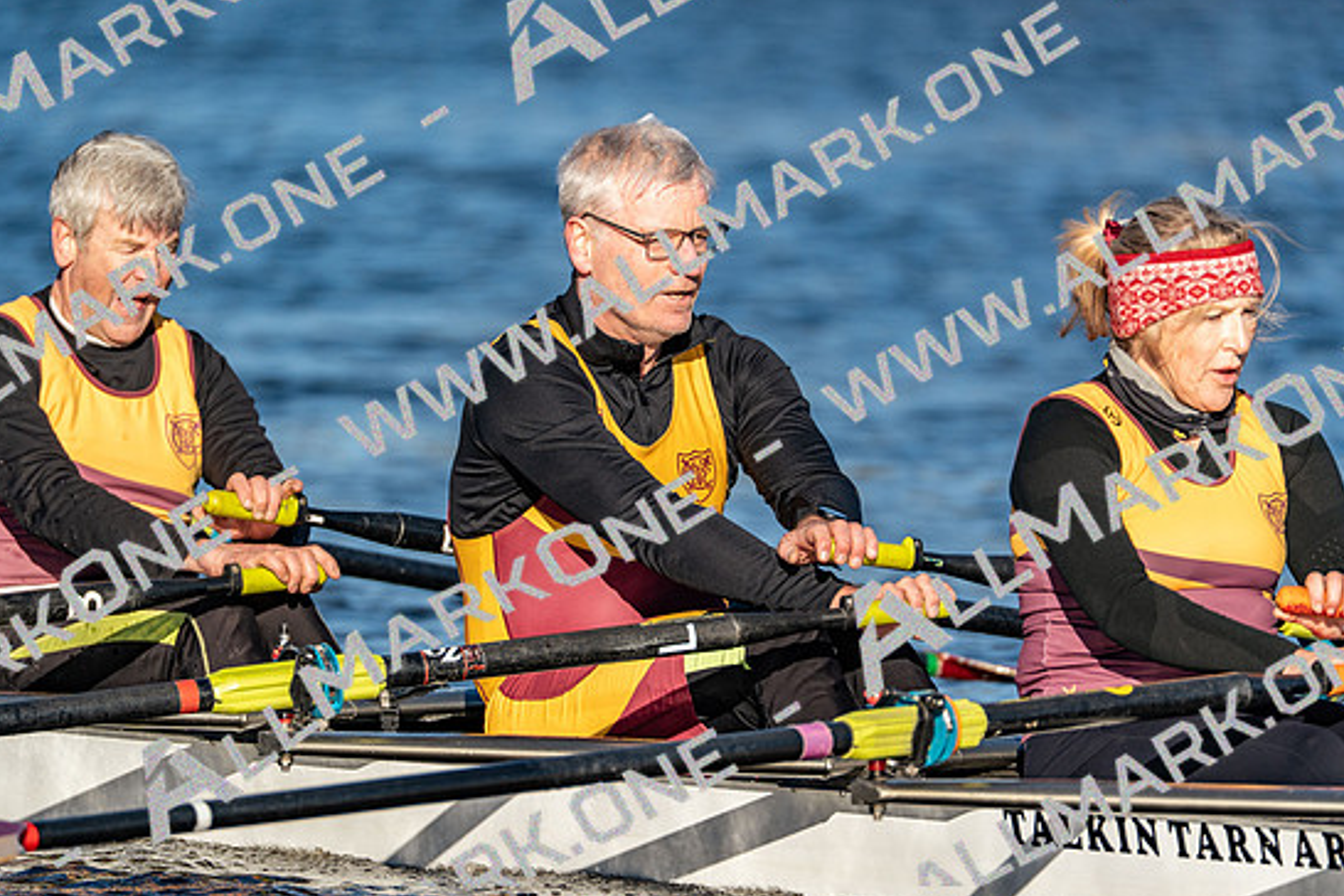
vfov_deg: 2.2
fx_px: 23779
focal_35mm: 637
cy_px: 464
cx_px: 642
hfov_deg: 3.2
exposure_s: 1/2000
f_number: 6.3
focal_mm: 600
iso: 400
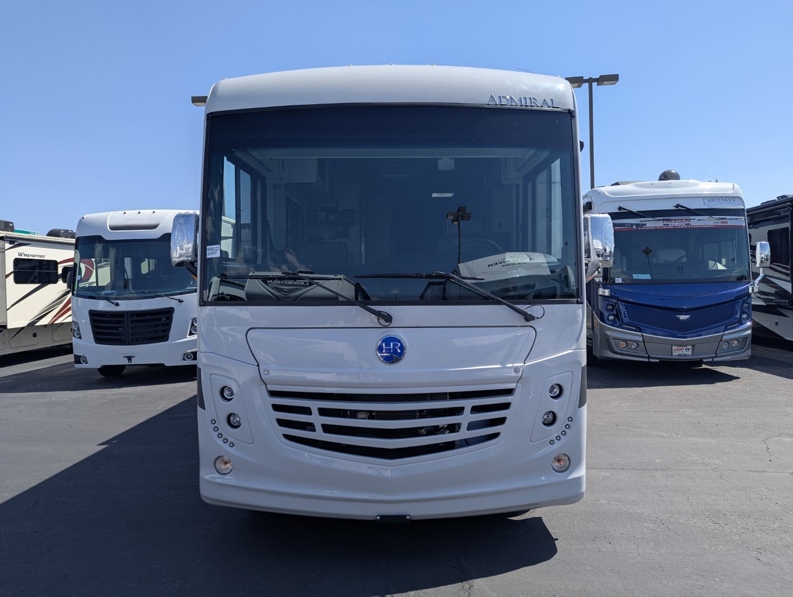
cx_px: 396
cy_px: 298
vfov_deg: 56.9
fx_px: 551
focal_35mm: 24
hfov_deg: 71.5
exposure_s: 1/1953
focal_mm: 6.81
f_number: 1.85
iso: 44
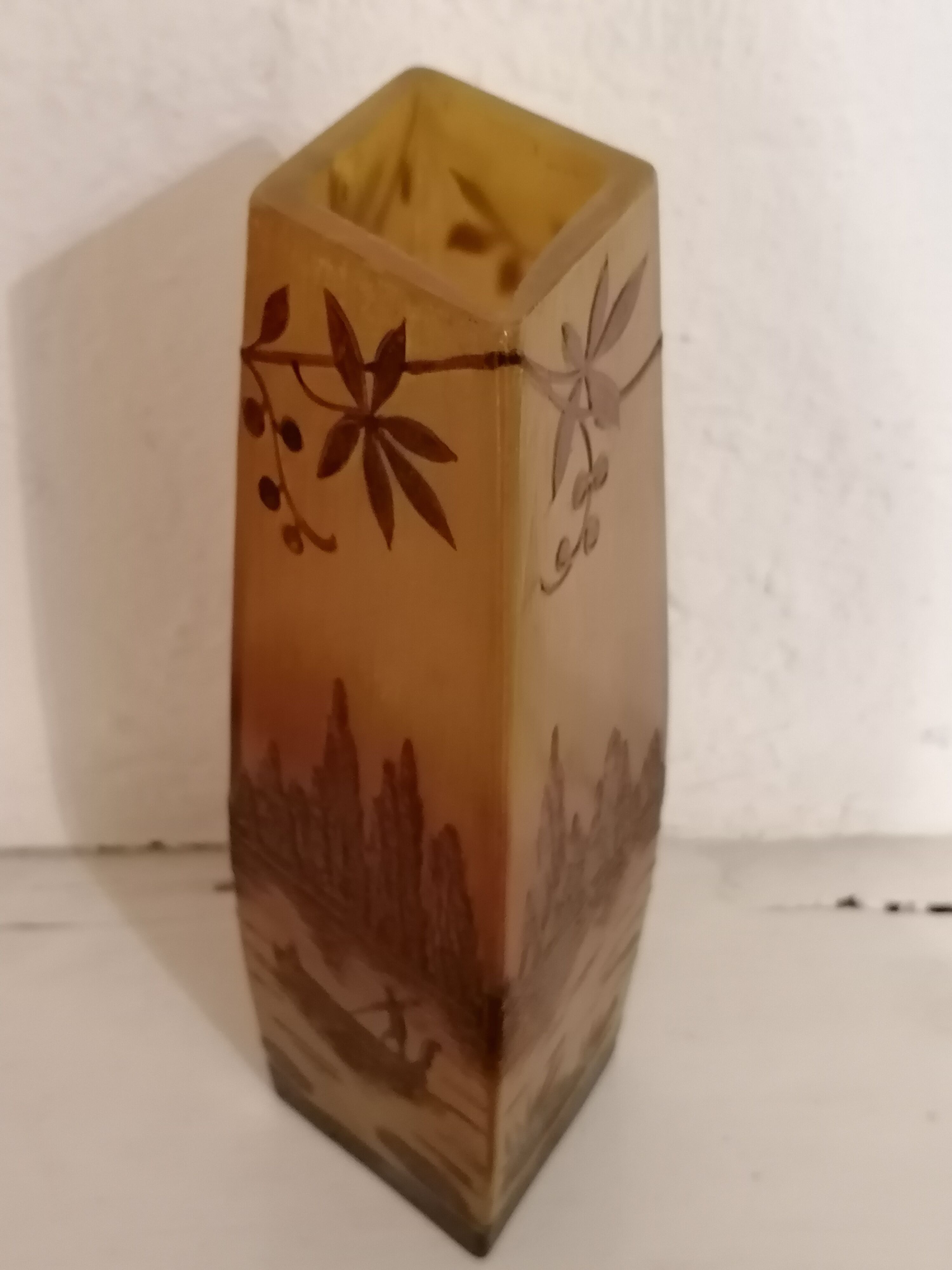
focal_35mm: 54
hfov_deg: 27.0
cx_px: 476
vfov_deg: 35.5
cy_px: 635
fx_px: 1980
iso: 500
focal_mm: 4.75
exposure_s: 1/20
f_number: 1.8
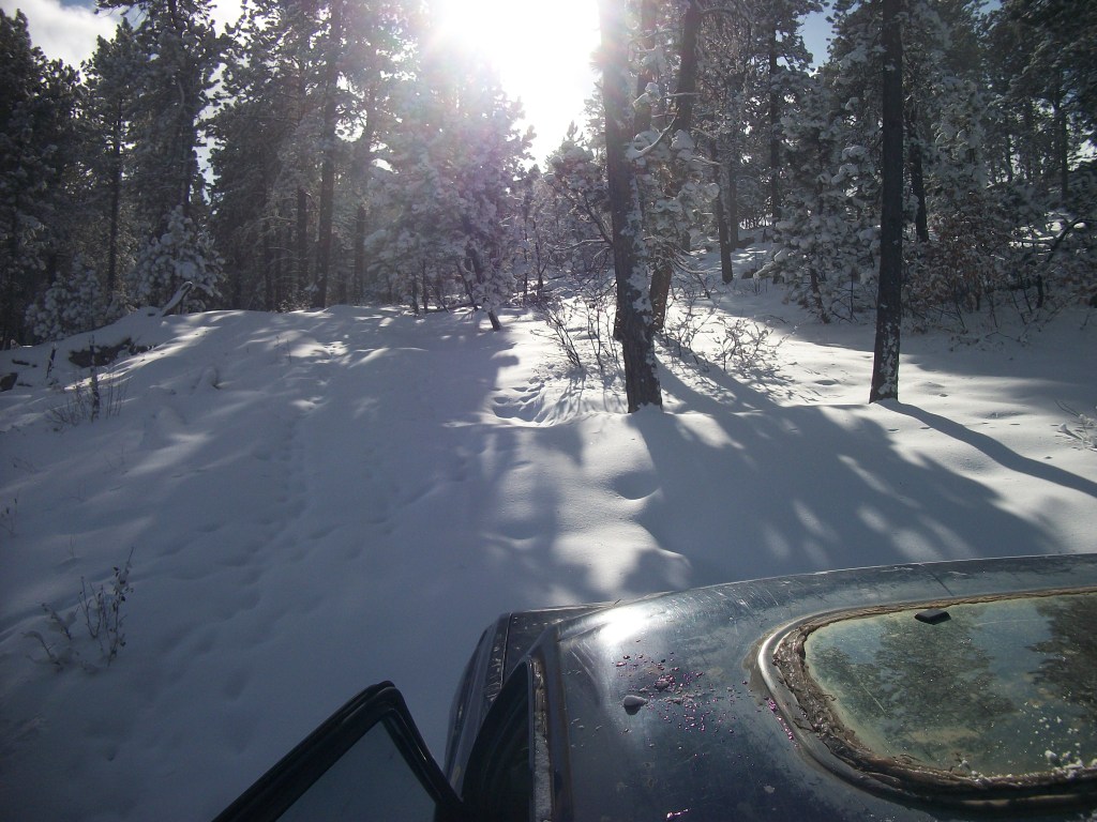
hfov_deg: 56.8
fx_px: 1014
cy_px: 411
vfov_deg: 44.2
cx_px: 548
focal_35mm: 32
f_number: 8.8
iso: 80
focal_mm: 5.7
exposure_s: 1/400
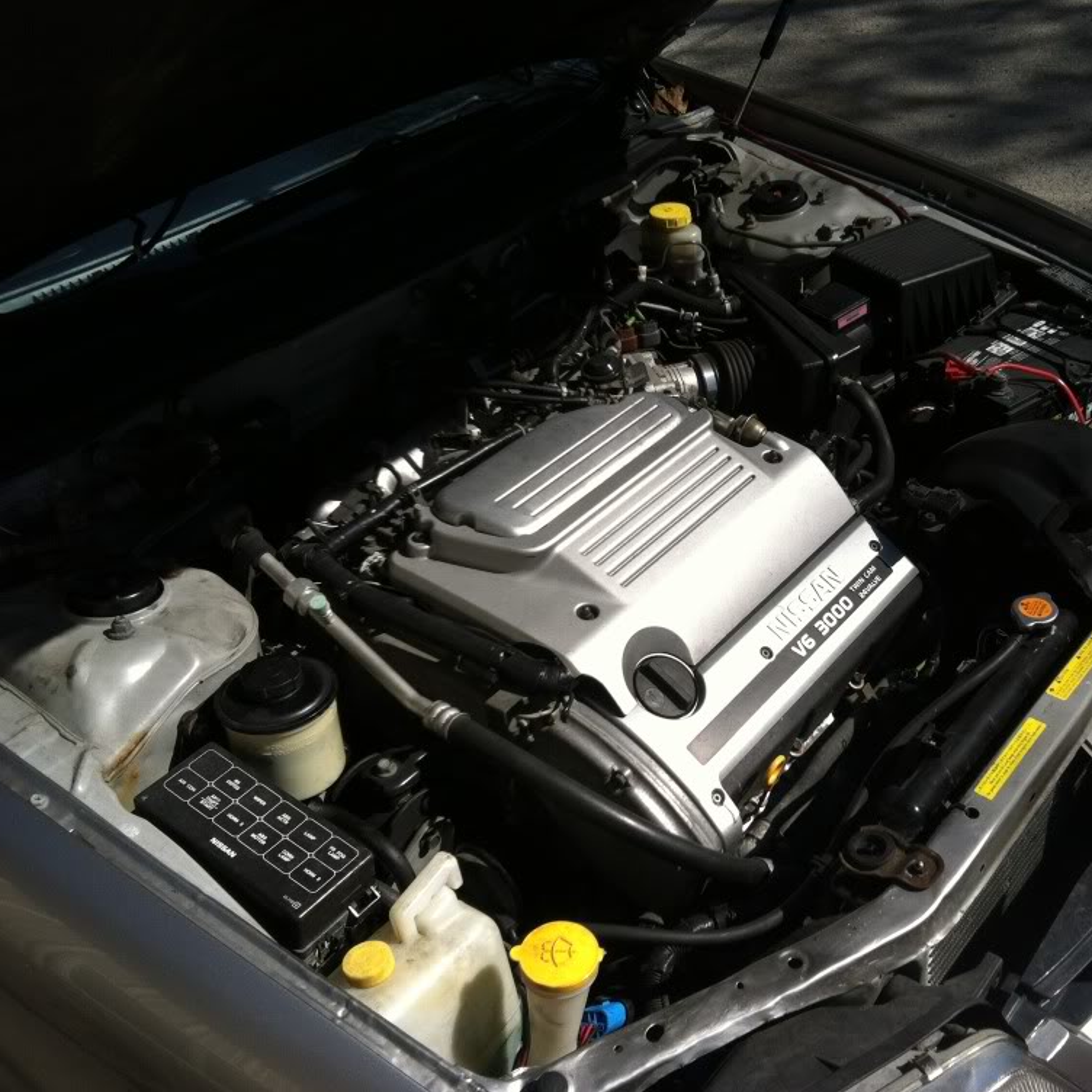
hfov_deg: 39.7
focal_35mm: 42
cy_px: 543
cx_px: 696
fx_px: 1499
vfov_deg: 40.0
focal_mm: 3.9
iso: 80
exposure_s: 1/1154
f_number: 2.8
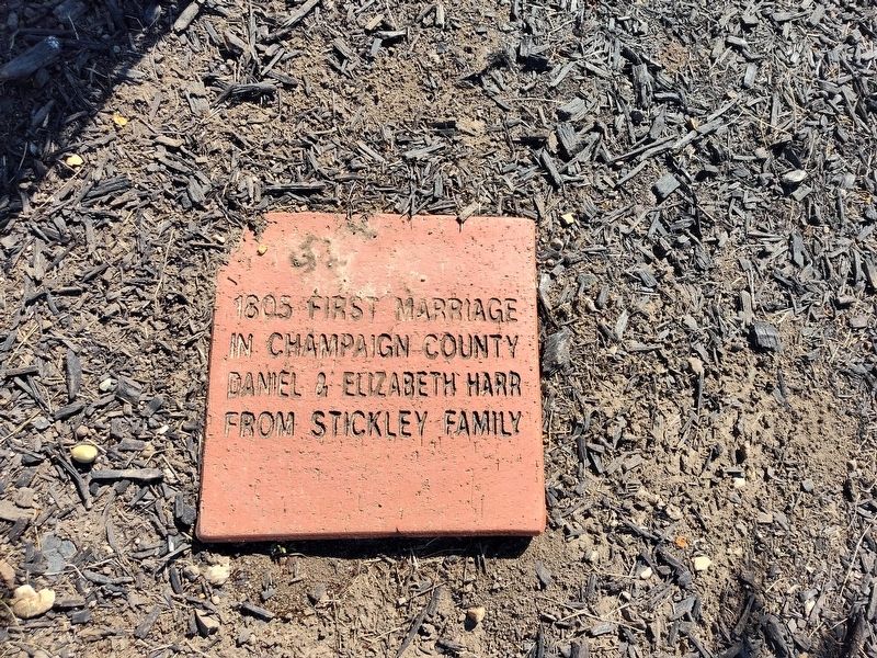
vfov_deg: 58.9
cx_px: 438
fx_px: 583
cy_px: 329
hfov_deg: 73.9
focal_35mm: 23
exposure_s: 1/720
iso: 100
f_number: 1.8
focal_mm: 5.56
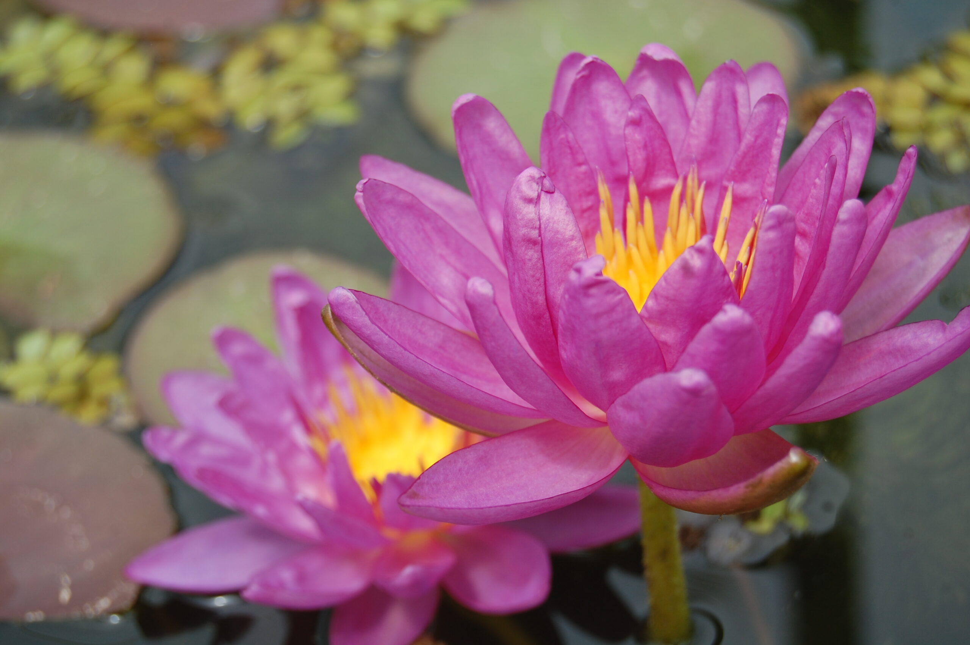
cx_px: 485
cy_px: 322
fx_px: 2221
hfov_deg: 24.6
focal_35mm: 82
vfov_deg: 16.5
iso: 200
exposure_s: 1/200
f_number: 8
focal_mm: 55
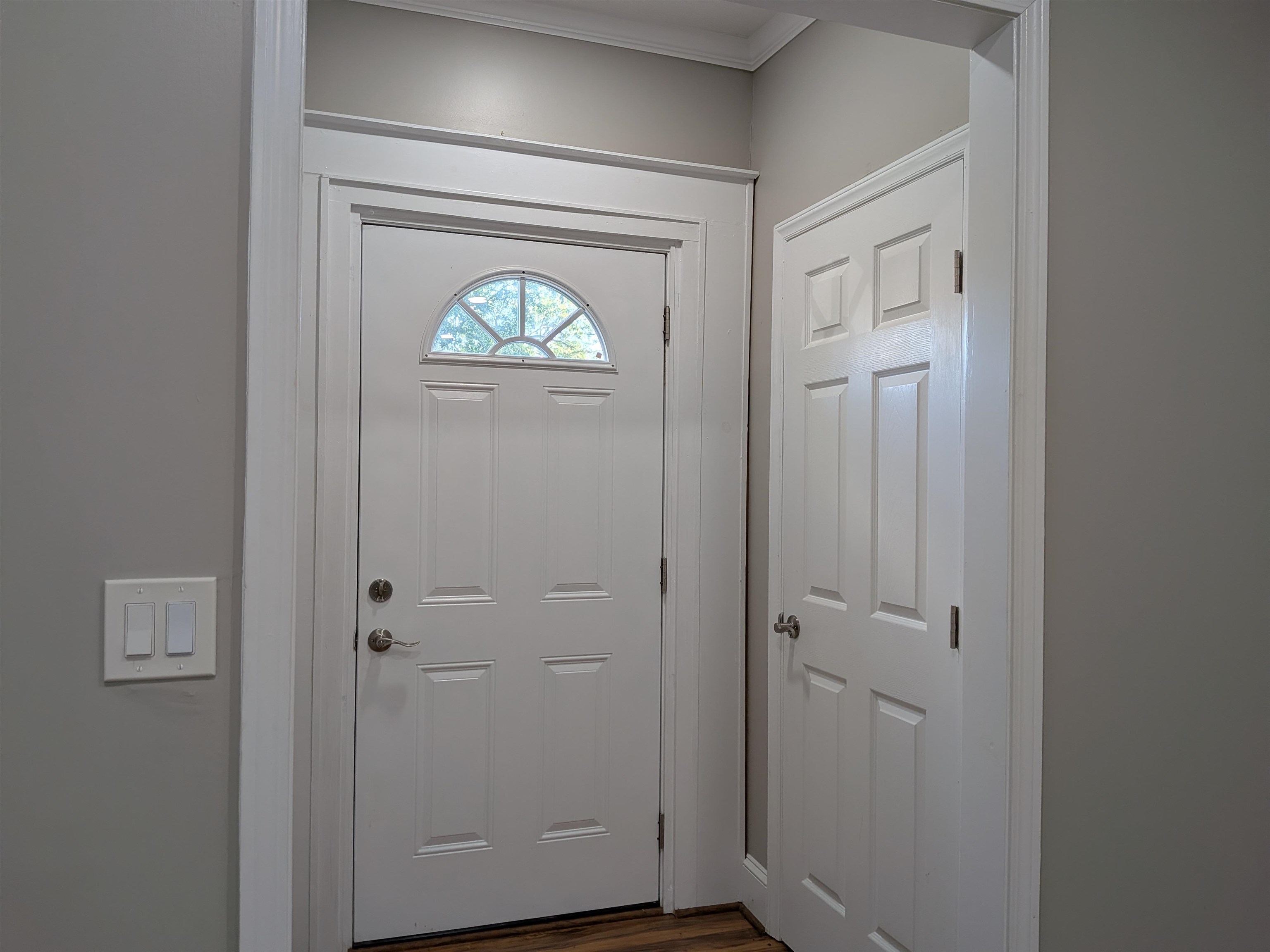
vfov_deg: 56.8
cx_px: 635
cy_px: 476
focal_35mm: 24
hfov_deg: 71.6
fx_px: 881
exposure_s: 1/342
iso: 32
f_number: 1.7
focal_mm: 4.53
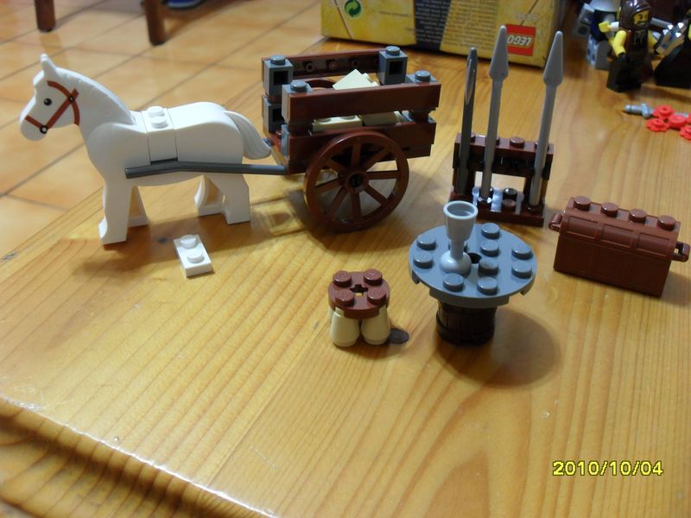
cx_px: 346
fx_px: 699
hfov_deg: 52.6
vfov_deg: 40.7
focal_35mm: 35
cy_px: 259
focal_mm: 6.2
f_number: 2.8
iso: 200
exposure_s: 1/8
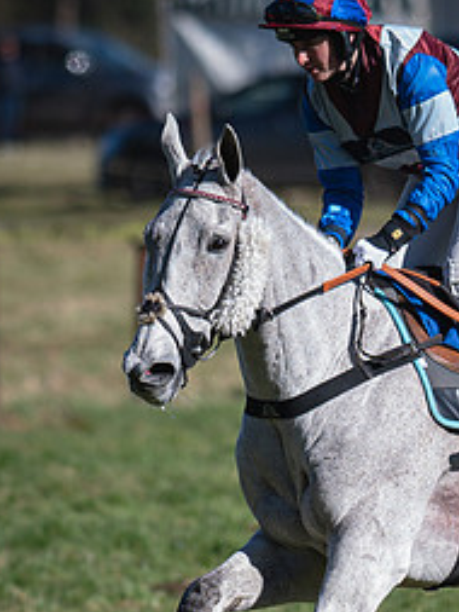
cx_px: 327
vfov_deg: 2.8
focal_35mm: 714
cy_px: 394
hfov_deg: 2.1
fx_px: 12613
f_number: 1.8
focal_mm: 135
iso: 50
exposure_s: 1/2500
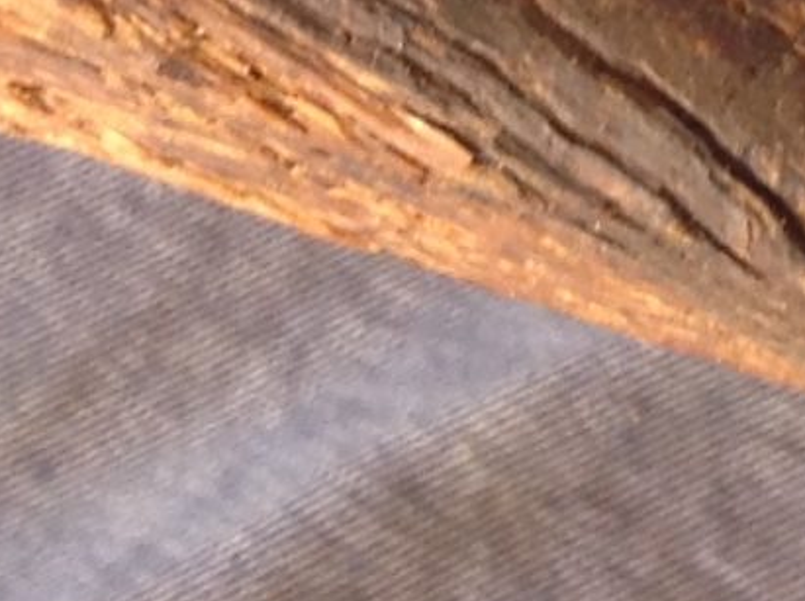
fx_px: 5062
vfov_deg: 6.3
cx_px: 1520
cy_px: -1139
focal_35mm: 218
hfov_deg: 8.7
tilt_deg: -57.9
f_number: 2.4
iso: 80
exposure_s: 1/15
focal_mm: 4.28
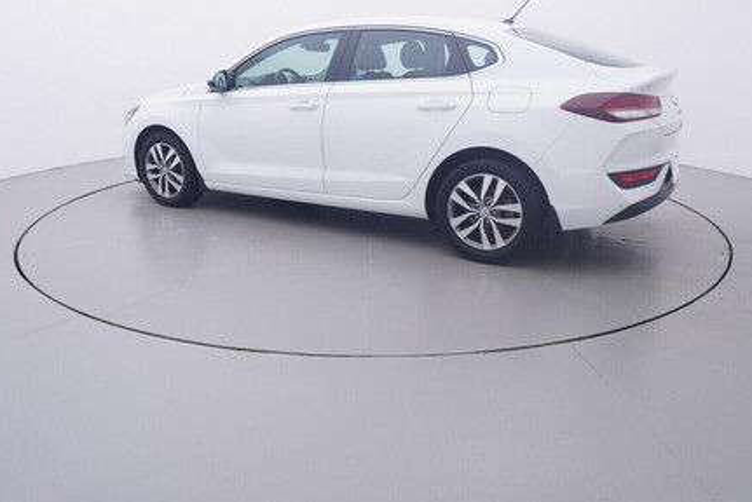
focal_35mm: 29
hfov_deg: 64.2
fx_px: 599
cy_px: 220
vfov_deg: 45.5
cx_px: 350
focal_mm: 15
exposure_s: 1/80
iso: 200
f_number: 5
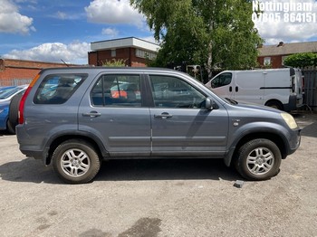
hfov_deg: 63.5
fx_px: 256
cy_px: 118
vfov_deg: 49.7
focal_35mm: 28
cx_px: 158
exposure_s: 1/1799
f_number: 1.8
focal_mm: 3.99
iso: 20
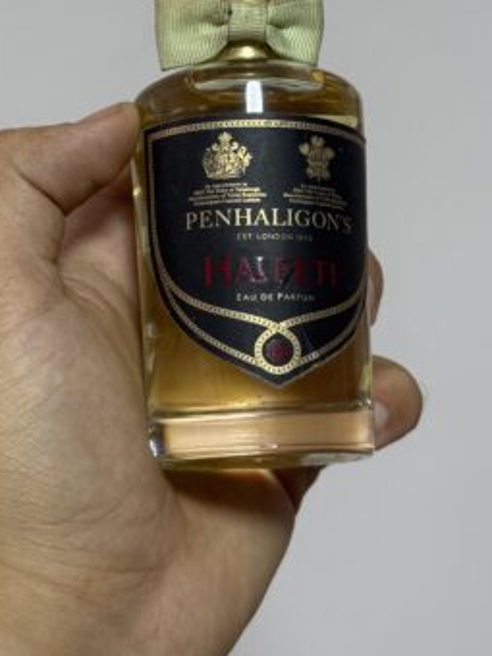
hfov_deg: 18.2
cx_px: 247
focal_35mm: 81
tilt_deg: -13.9
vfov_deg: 24.0
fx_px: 1535
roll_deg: -0.5
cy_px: 207
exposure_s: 1/50
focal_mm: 6.76
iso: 64
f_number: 1.78
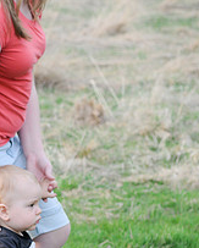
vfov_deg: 11.2
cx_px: 32
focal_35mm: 171
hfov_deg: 9.0
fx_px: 1256
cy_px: 186
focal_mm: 55
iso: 400
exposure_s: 1/320
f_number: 4.5
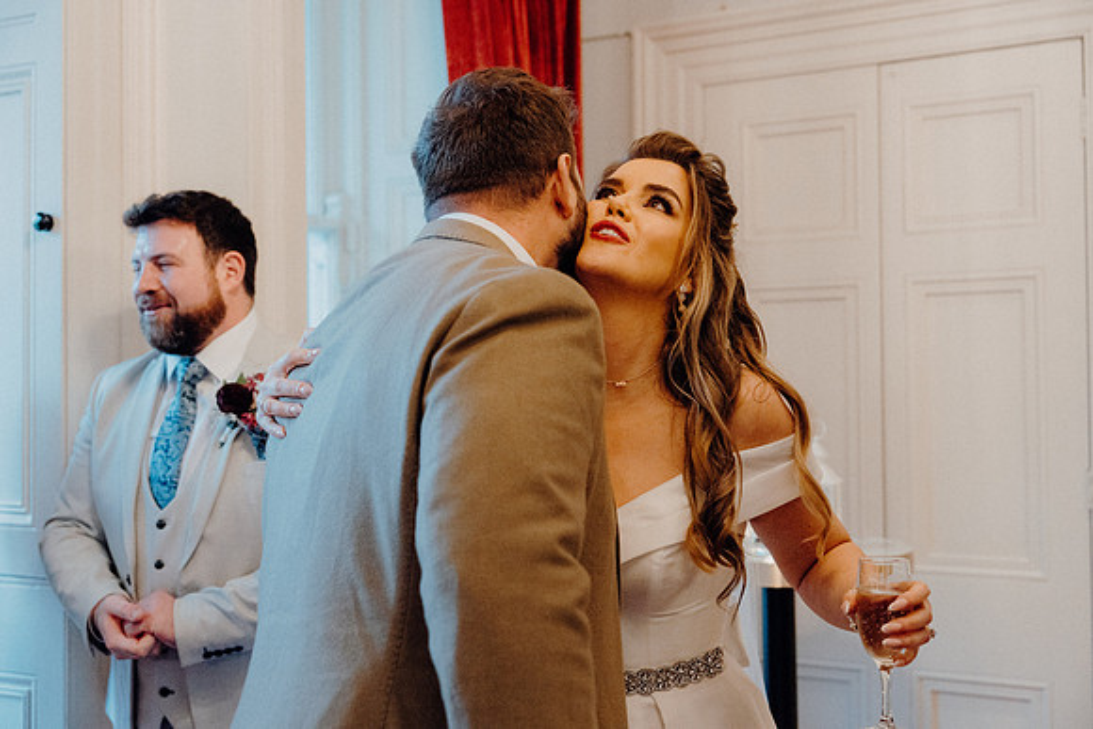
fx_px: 1306
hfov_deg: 45.4
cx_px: 546
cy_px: 364
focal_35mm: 43
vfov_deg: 31.2
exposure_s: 1/200
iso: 5000
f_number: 3.5
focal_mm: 43
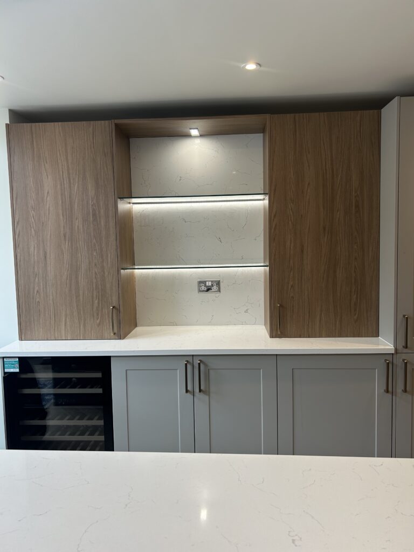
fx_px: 415
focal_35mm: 26
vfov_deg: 67.3
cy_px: 276
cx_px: 207
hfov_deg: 53.1
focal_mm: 5.7
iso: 32
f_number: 1.5
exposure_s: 1/115
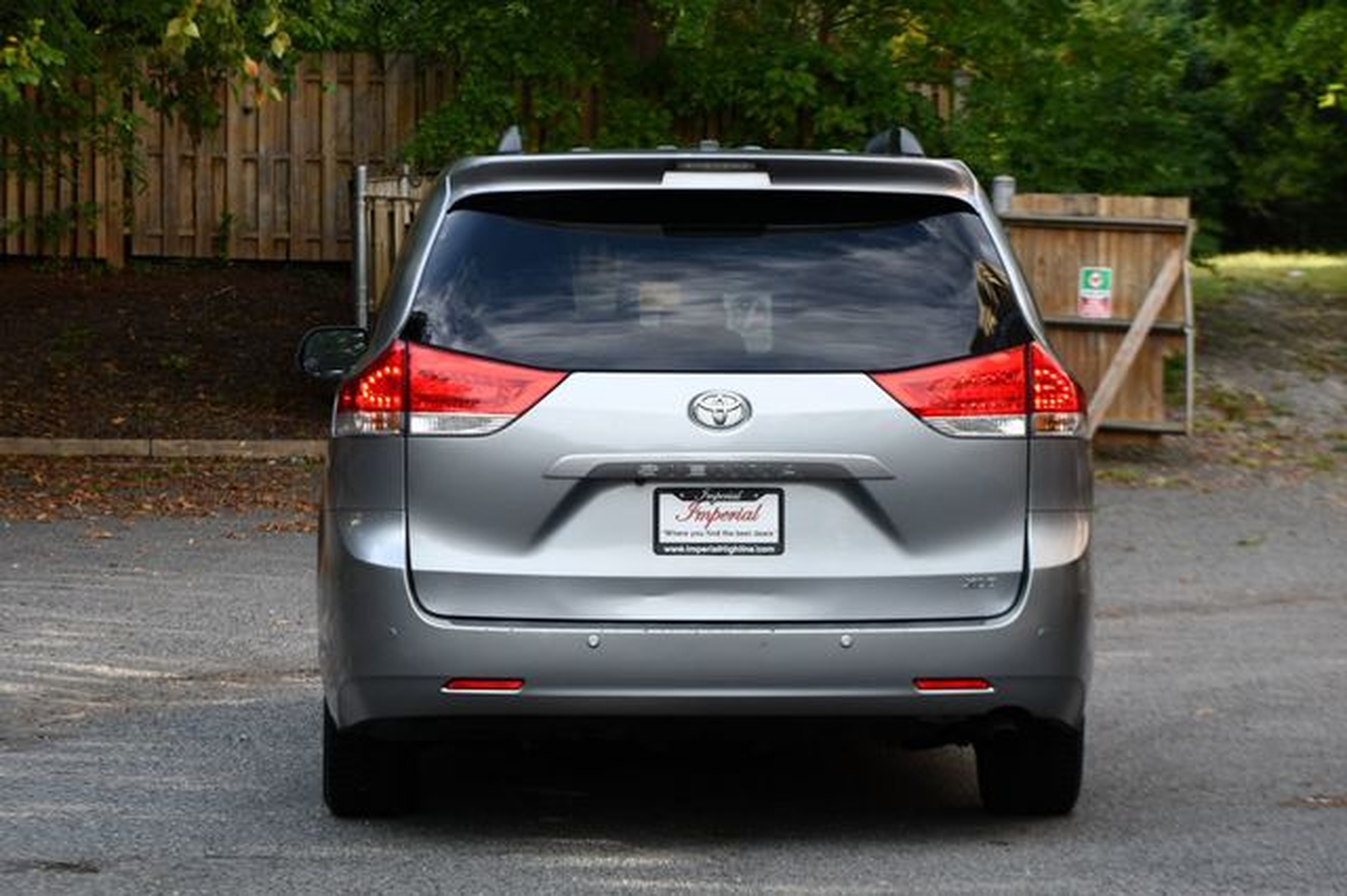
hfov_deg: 17.5
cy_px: 448
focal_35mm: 117
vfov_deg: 11.7
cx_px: 674
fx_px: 4375
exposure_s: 1/250
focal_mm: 78
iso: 320
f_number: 5.6
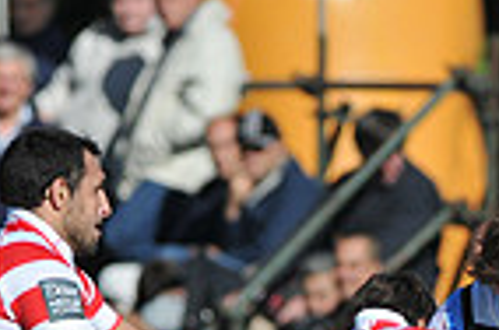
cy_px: 634
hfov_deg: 1.1
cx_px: 415
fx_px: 25461
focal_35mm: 1841
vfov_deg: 0.7
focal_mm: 300
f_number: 3.5
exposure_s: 1/3200
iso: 200
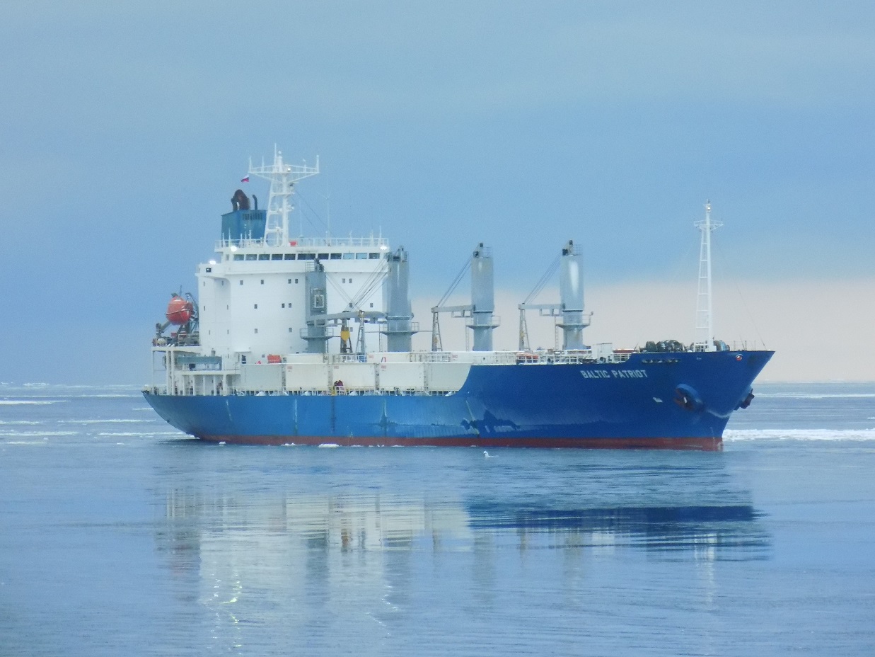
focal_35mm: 358
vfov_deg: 4.2
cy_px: 328
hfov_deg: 5.5
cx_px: 438
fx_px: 9050
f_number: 5.9
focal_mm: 63.7
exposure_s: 1/100
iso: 400
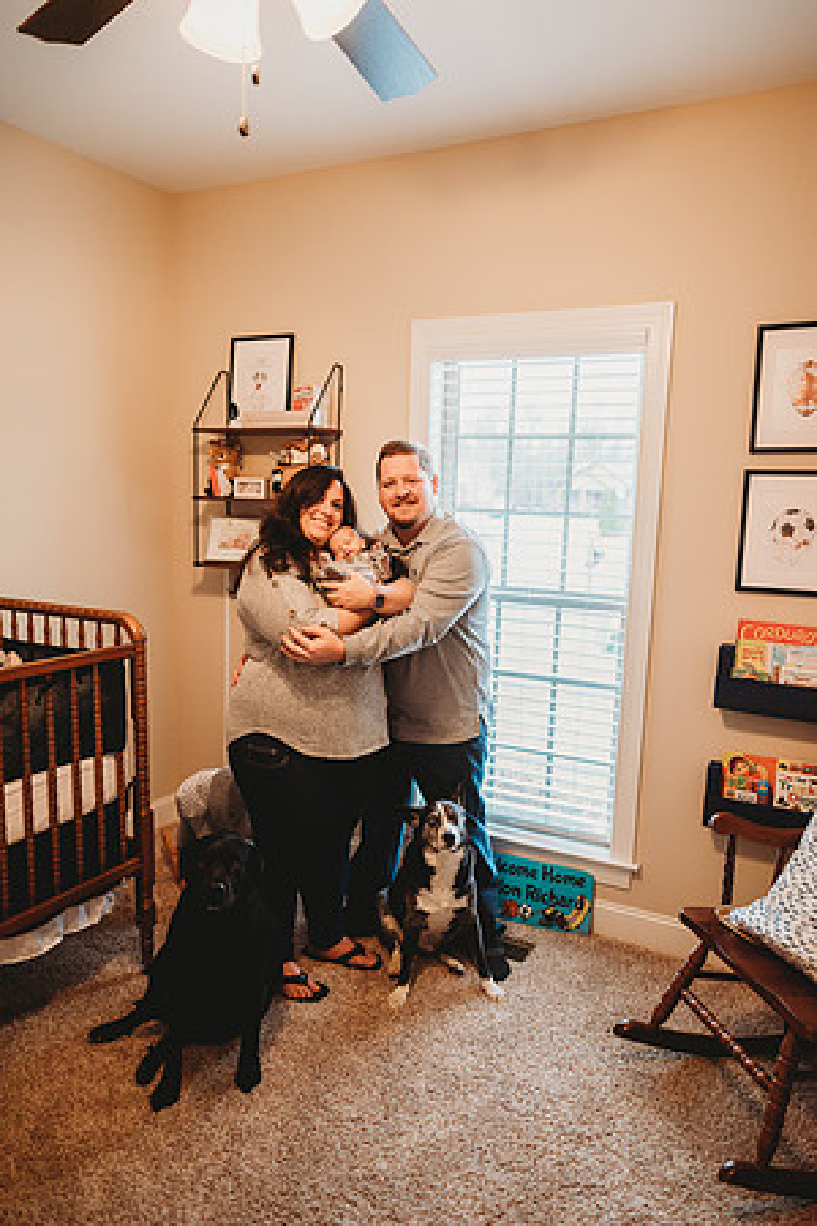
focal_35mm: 24
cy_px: 613
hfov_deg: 53.1
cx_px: 408
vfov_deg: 73.7
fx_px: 817
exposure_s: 1/160
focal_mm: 24
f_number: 2.2
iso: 500
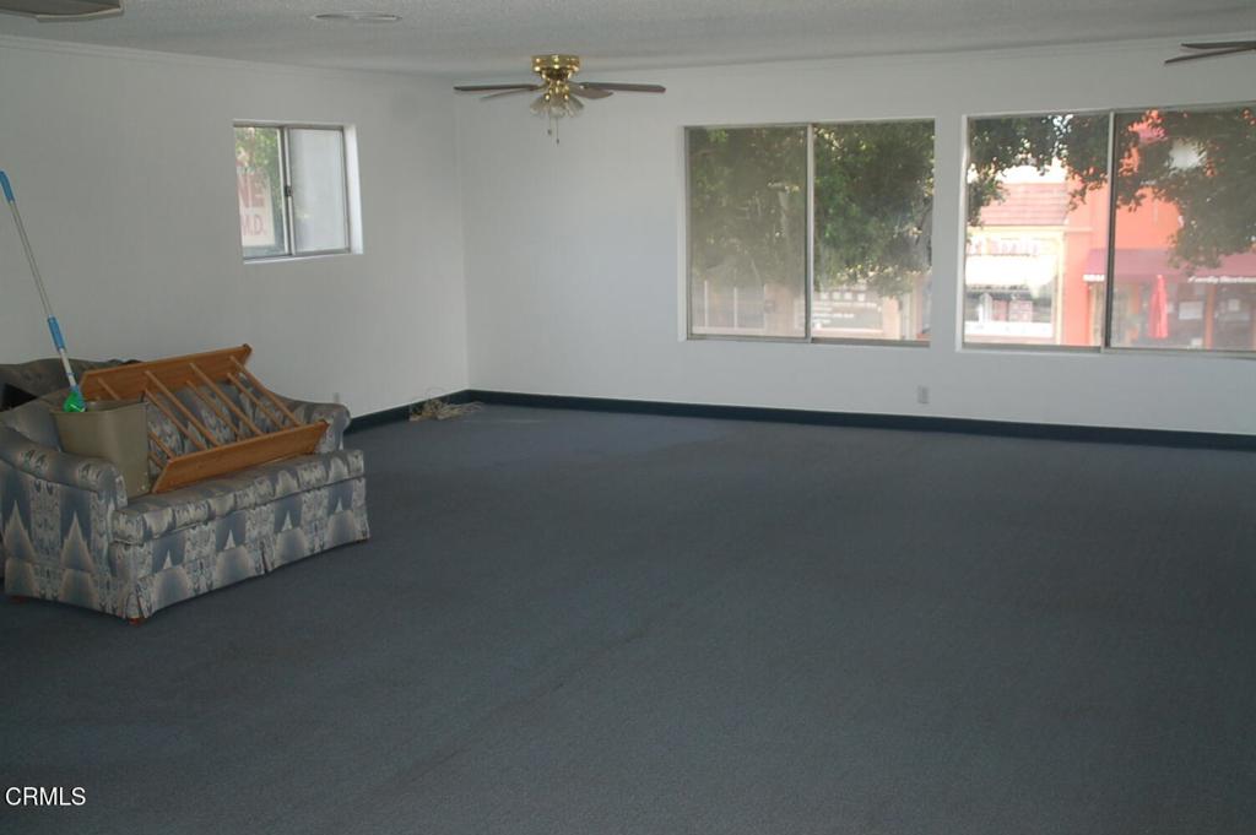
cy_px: 418
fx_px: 1464
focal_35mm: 42
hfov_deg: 46.4
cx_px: 628
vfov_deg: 31.8
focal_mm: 28
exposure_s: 1/125
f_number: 4.2
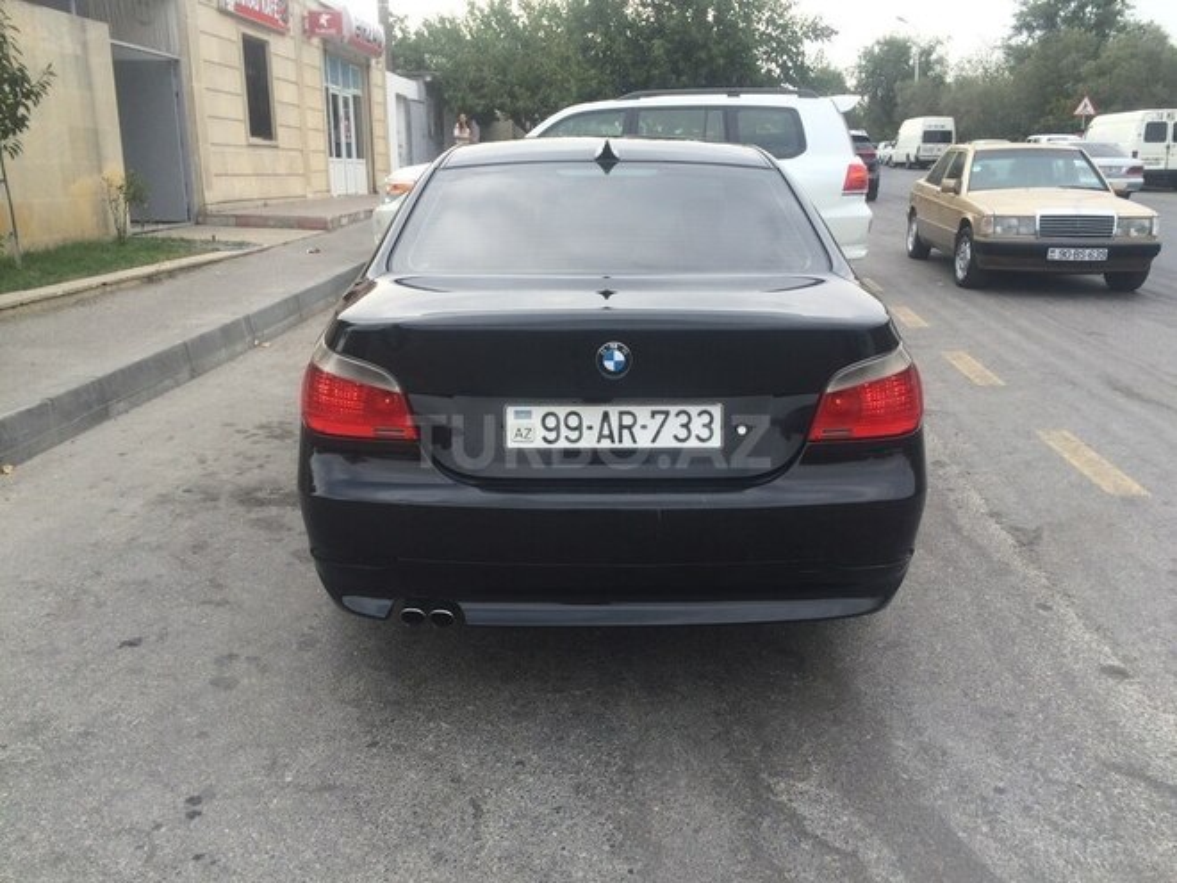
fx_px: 986
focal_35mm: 29
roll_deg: +0.4
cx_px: 588
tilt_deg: -15.1
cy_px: 442
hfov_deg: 61.7
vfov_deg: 48.2
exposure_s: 1/419
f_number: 2.2
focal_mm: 4.15
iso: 32
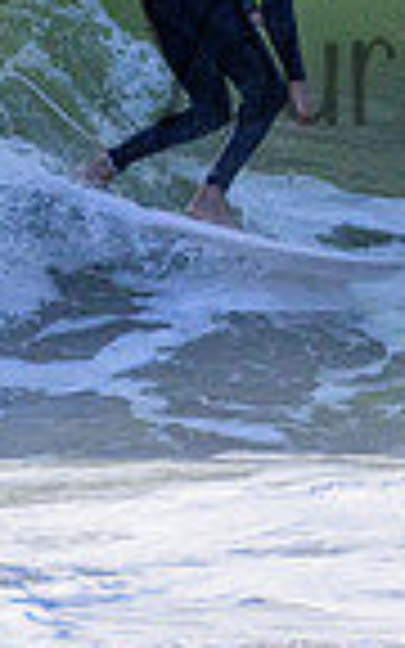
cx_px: 603
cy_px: 20
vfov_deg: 0.6
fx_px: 57837
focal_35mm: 3275
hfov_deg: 0.4
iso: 1800
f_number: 11
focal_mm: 800
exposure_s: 1/2000
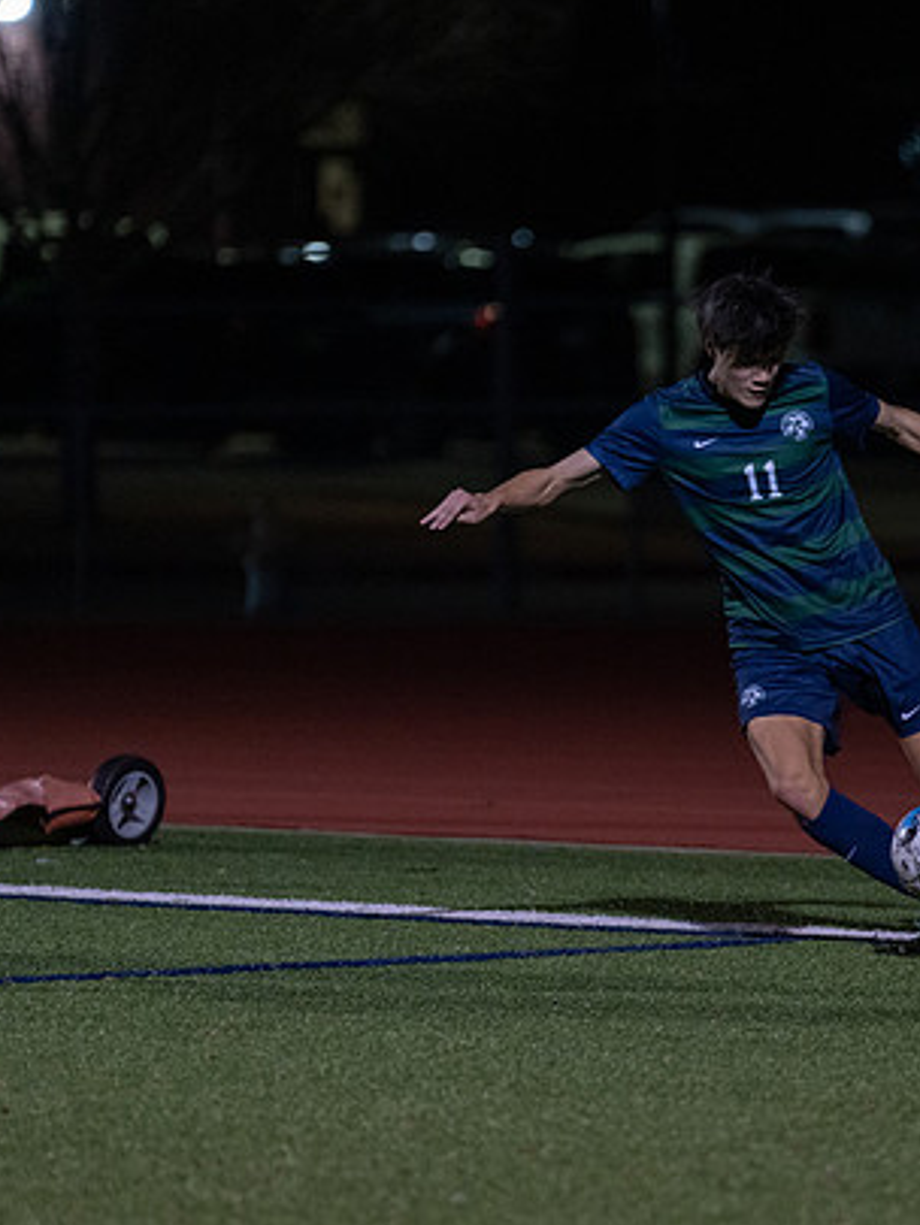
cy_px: 746
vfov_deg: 5.1
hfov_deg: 3.9
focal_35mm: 386
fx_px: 13671
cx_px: 742
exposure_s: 1/1250
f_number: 2.8
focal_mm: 200
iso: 2500
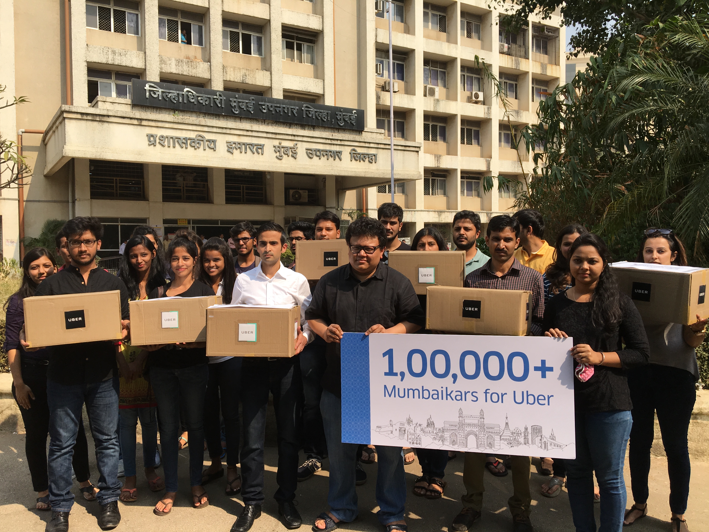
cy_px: 266
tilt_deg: -0.7
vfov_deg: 48.2
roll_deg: +1.5
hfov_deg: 61.7
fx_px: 594
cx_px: 354
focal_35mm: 29
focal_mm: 4.15
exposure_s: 1/1040
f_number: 2.2
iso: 25
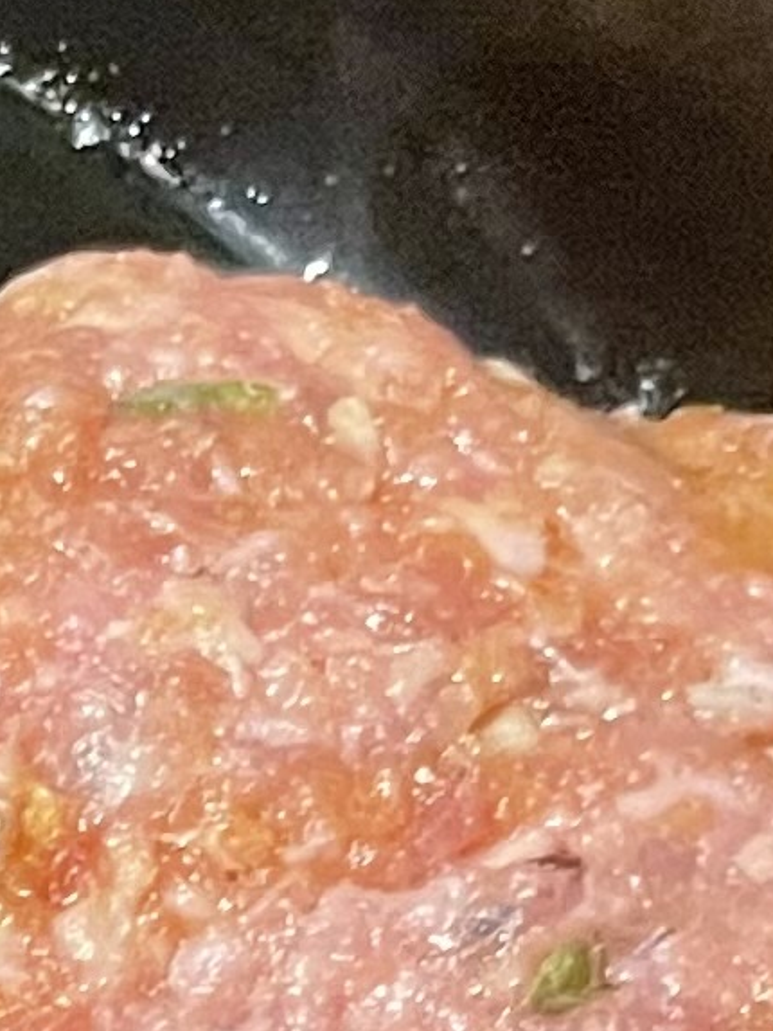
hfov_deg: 7.4
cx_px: -1289
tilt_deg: -73.1
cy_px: 2366
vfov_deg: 9.7
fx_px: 5447
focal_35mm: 183
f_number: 1.6
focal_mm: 4.2
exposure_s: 1/60
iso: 500
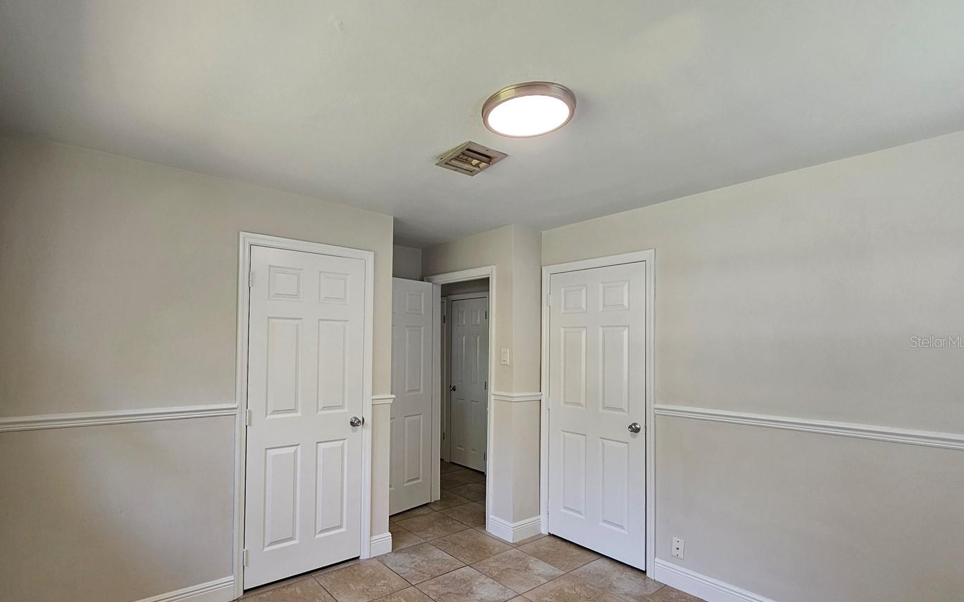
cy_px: 341
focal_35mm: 16
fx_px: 420
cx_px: 416
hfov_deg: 97.2
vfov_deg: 70.9
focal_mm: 2.2
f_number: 2.2
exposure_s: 1/60
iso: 100
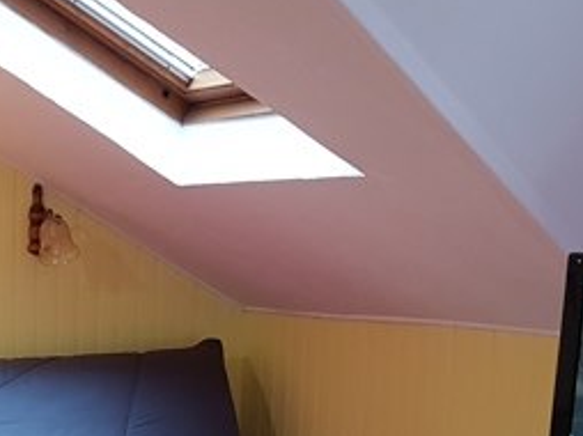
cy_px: 548
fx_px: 1380
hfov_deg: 22.8
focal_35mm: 82
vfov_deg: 17.0
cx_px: -18
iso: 160
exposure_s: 1/33
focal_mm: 4.2
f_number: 1.7
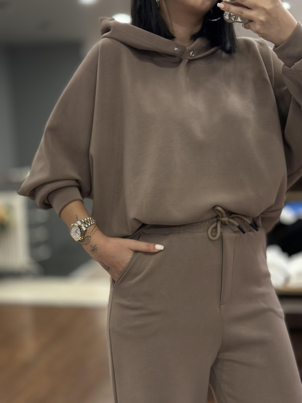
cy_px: 202
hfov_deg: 30.3
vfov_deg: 39.7
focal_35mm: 48
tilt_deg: -36.4
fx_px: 558
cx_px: 151
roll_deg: +8.4
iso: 125
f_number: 1.78
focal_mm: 6.86
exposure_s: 1/50
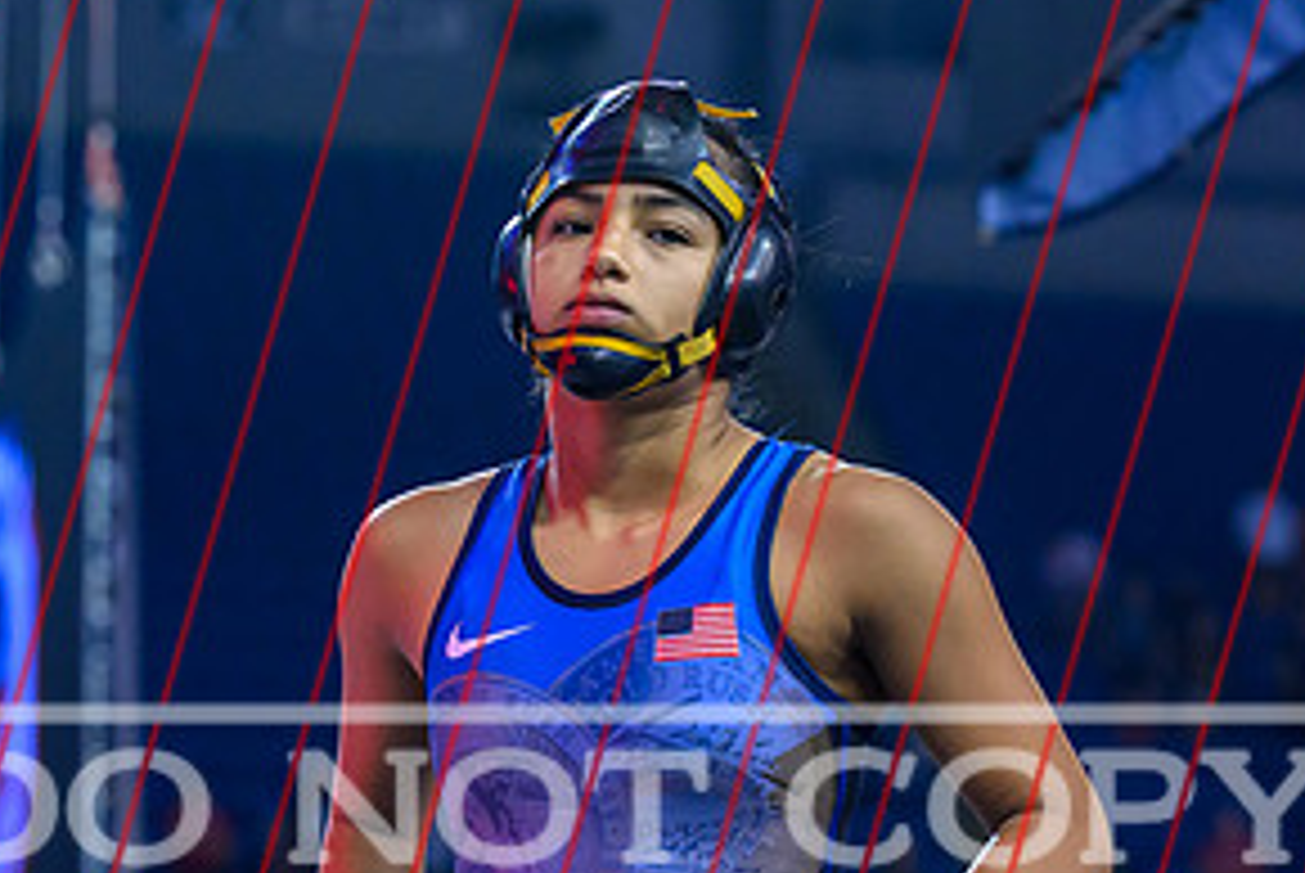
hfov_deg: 10.2
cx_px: 706
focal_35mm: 201
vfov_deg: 6.8
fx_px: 7293
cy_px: 676
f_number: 3.5
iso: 3200
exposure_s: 1/640
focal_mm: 84
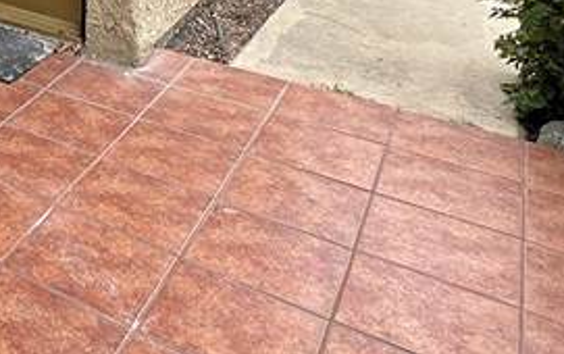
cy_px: -308
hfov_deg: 28.1
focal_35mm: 56
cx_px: -216
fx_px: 862
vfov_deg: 17.9
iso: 40
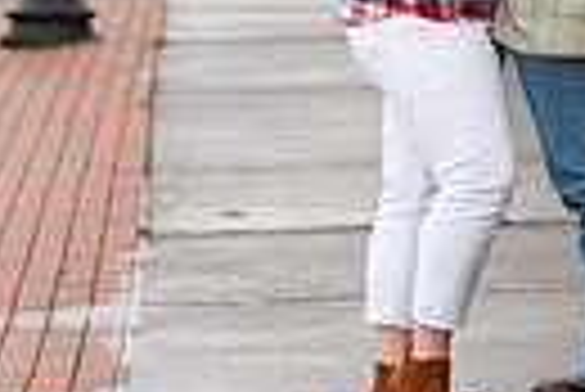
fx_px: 4767
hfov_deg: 7.0
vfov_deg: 4.6
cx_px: 263
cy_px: -410
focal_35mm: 293
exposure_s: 1/800
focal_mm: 85
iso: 200
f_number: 2.8
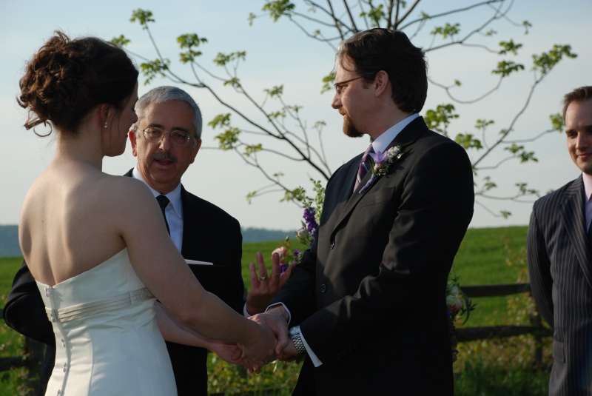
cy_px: 198
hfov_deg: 18.2
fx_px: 1852
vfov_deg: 12.2
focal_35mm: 112
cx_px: 296
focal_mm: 75
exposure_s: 1/200
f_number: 7.1
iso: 100
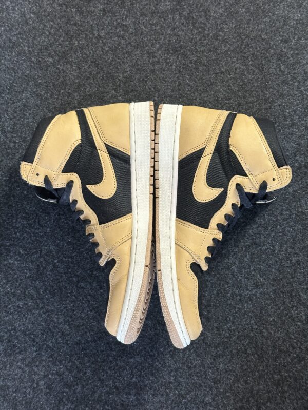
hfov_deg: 30.3
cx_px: 154
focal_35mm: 48
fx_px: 569
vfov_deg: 39.6
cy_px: 205
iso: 250
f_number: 1.78
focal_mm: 6.86
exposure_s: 1/50
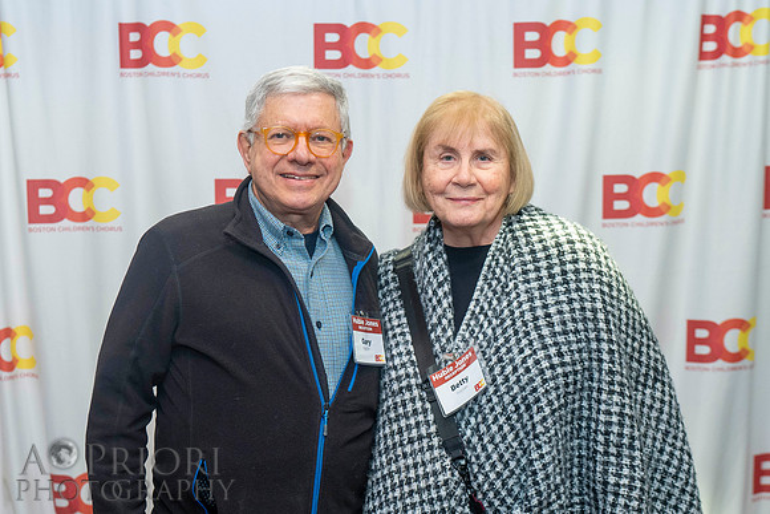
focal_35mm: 53
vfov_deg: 25.6
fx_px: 1123
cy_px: 340
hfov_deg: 37.8
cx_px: 325
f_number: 2.5
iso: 1000
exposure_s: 1/200
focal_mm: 35
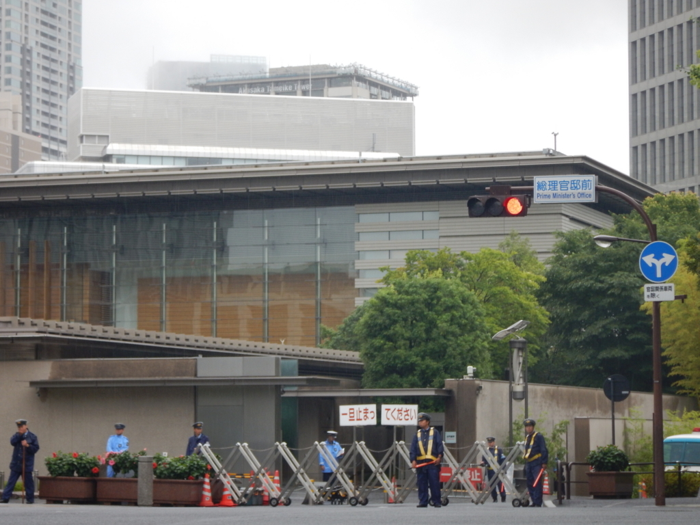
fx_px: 2224
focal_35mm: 110
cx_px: 350
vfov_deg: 13.5
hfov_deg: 17.9
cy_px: 262
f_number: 4.8
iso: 125
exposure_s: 1/100
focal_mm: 19.7
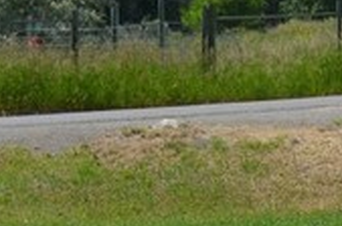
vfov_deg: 4.4
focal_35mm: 309
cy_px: -165
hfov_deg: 6.7
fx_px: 2930
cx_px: 210
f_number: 7.1
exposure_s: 1/200
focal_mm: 32
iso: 100
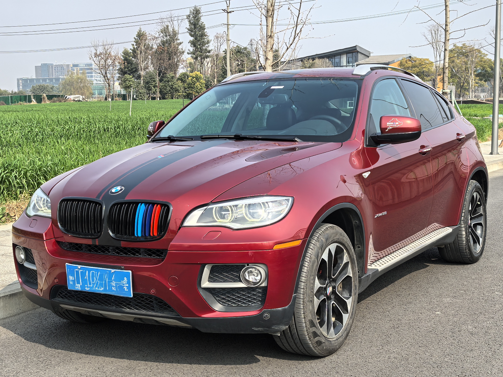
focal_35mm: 53
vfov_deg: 27.5
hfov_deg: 36.2
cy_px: 188
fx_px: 770
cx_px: 252
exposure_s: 1/1425
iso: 50
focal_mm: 7
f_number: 2
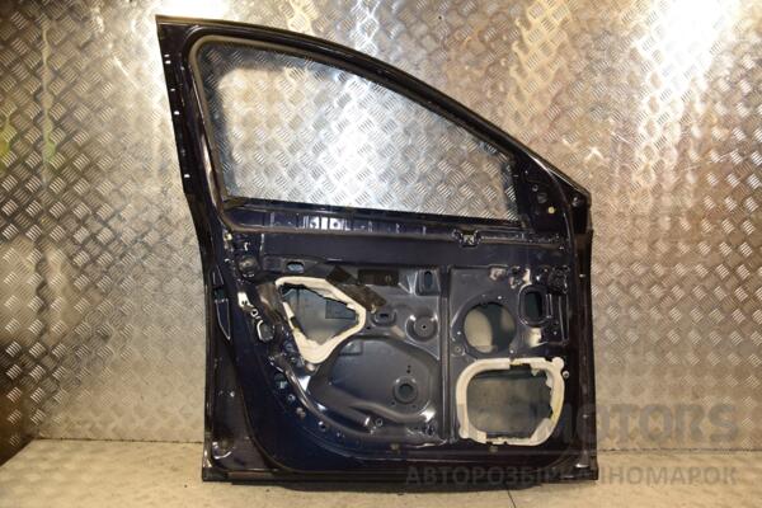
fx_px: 698
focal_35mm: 33
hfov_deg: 57.2
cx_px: 381
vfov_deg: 40.0
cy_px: 254
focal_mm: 22
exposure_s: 1/160
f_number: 5
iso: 800
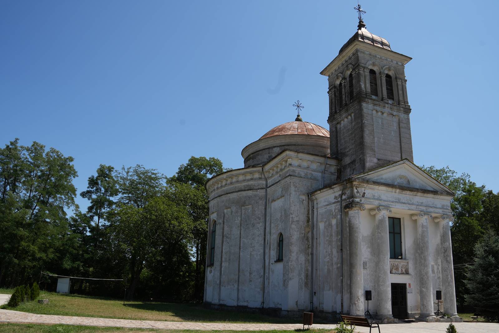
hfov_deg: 67.4
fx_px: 374
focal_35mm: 27
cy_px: 166
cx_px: 250
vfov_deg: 47.9
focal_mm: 18
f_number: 11
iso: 100
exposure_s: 1/160
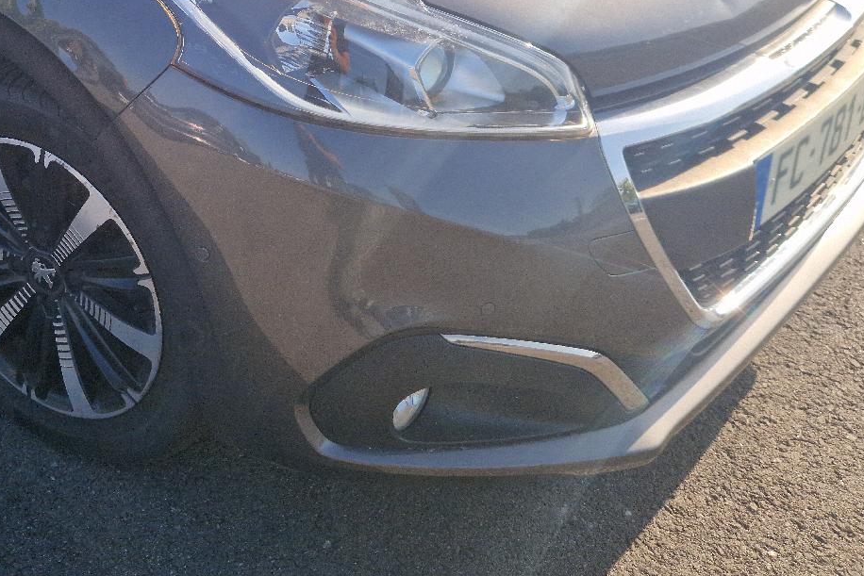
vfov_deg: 27.0
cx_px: 146
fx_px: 1128
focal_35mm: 47
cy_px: -8
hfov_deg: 39.9
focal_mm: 5.4
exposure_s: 1/833
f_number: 1.8
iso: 50
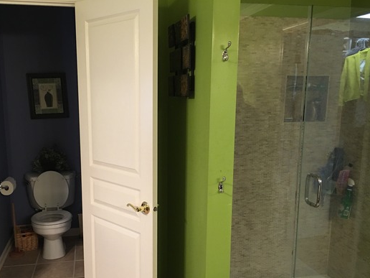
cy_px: 170
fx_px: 385
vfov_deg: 39.4
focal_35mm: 36
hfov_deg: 51.2
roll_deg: +0.5
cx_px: 163
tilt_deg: -9.5
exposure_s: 1/17
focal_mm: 4.15
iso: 125
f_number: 2.2
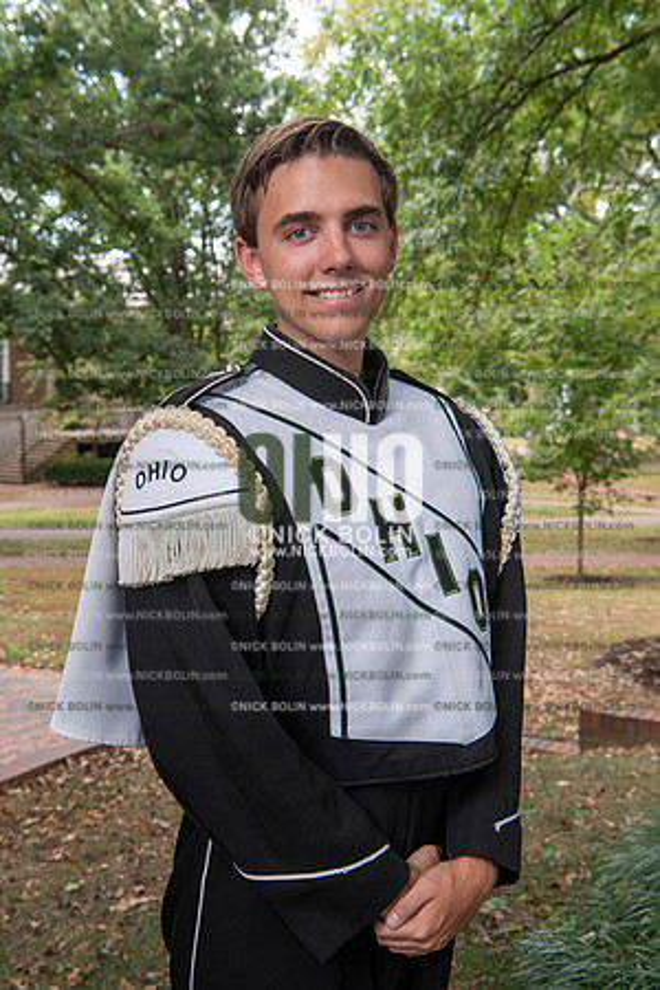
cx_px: 330
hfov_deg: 28.1
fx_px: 1320
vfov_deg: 41.1
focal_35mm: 48
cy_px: 495
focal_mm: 48
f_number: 8
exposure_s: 1/100
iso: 500
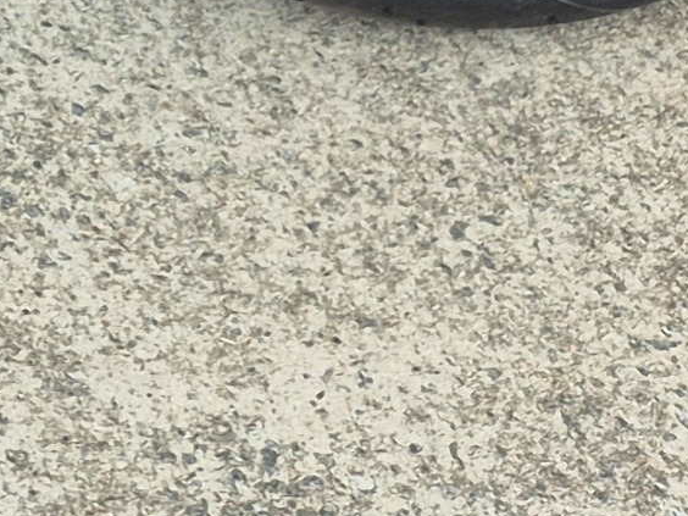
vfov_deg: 8.2
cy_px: -840
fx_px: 3240
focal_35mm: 163
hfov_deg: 10.3
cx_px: -1023
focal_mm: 5.4
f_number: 1.8
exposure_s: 1/180
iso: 32
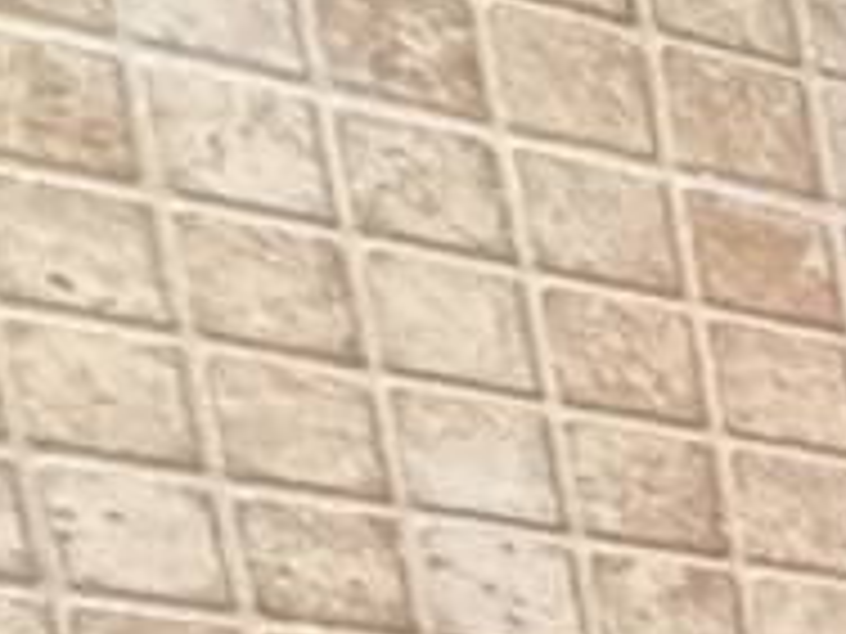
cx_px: 3276
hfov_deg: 8.5
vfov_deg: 9.6
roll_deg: +1.2
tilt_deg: -11.1
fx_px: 2737
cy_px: 1999
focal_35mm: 112
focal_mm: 2.22
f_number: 2.2
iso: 320
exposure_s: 1/100
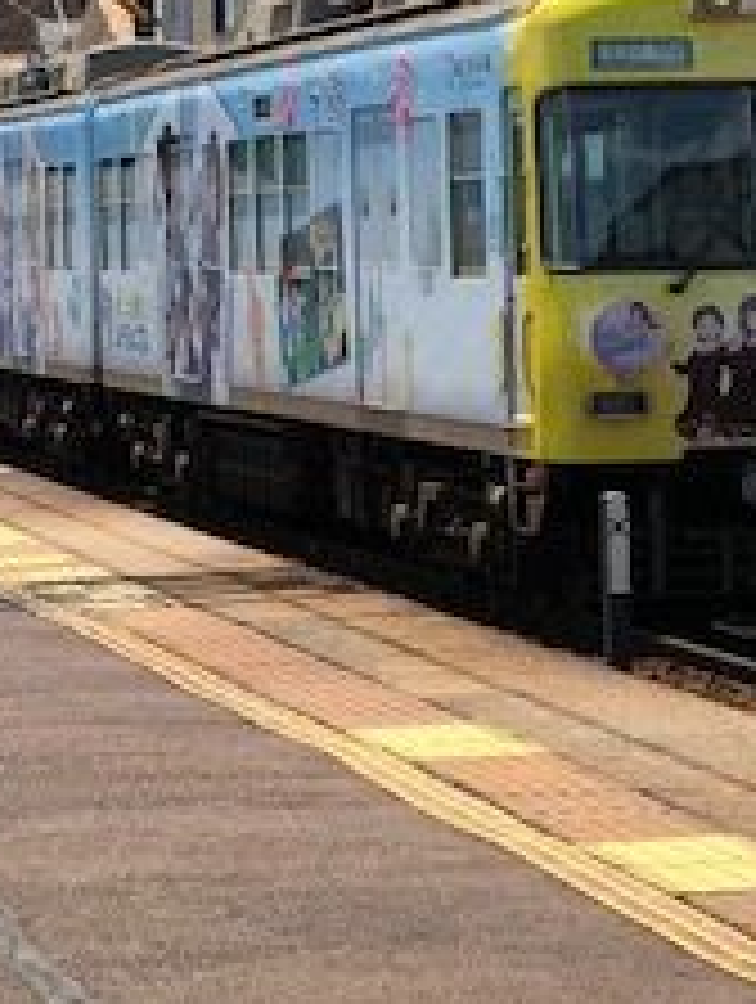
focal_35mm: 149
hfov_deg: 10.0
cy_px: 554
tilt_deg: -3.2
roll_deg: +1.1
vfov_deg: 13.2
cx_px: 598
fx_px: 4326
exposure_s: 1/979
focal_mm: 6
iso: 16
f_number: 2.4
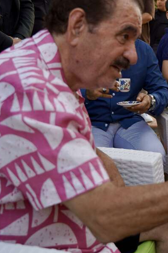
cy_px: 84
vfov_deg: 33.4
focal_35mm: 60
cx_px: 225
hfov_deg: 20.6
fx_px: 417
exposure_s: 1/100
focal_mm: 27.7
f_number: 3.2
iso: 125
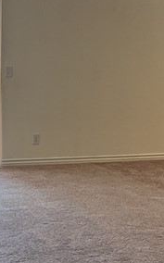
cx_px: -13
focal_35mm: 111
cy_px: 172
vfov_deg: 18.7
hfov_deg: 11.6
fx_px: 795
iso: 80
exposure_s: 1/60
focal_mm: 3
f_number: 1.8
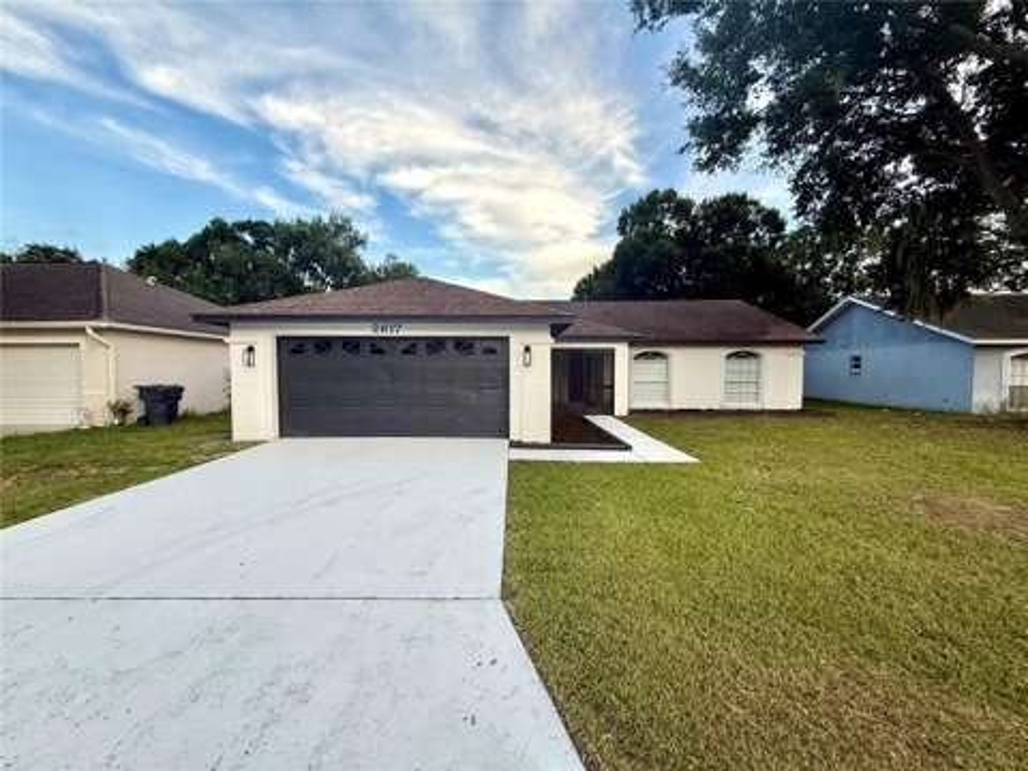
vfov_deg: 85.7
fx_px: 416
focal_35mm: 14
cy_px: 386
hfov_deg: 102.1
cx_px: 514
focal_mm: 2.22
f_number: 2.2
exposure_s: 1/192
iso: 64
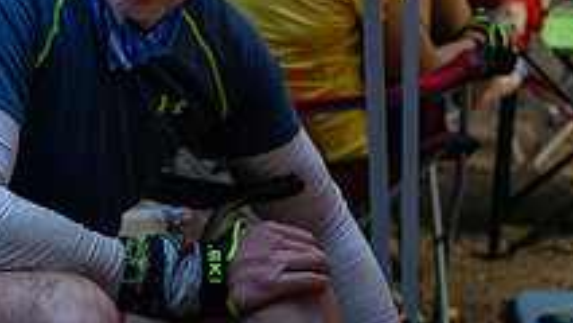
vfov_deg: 7.0
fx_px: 2645
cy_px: 114
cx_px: -27
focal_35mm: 174
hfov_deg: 12.2
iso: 10000
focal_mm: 61
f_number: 2.8
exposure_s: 1/500
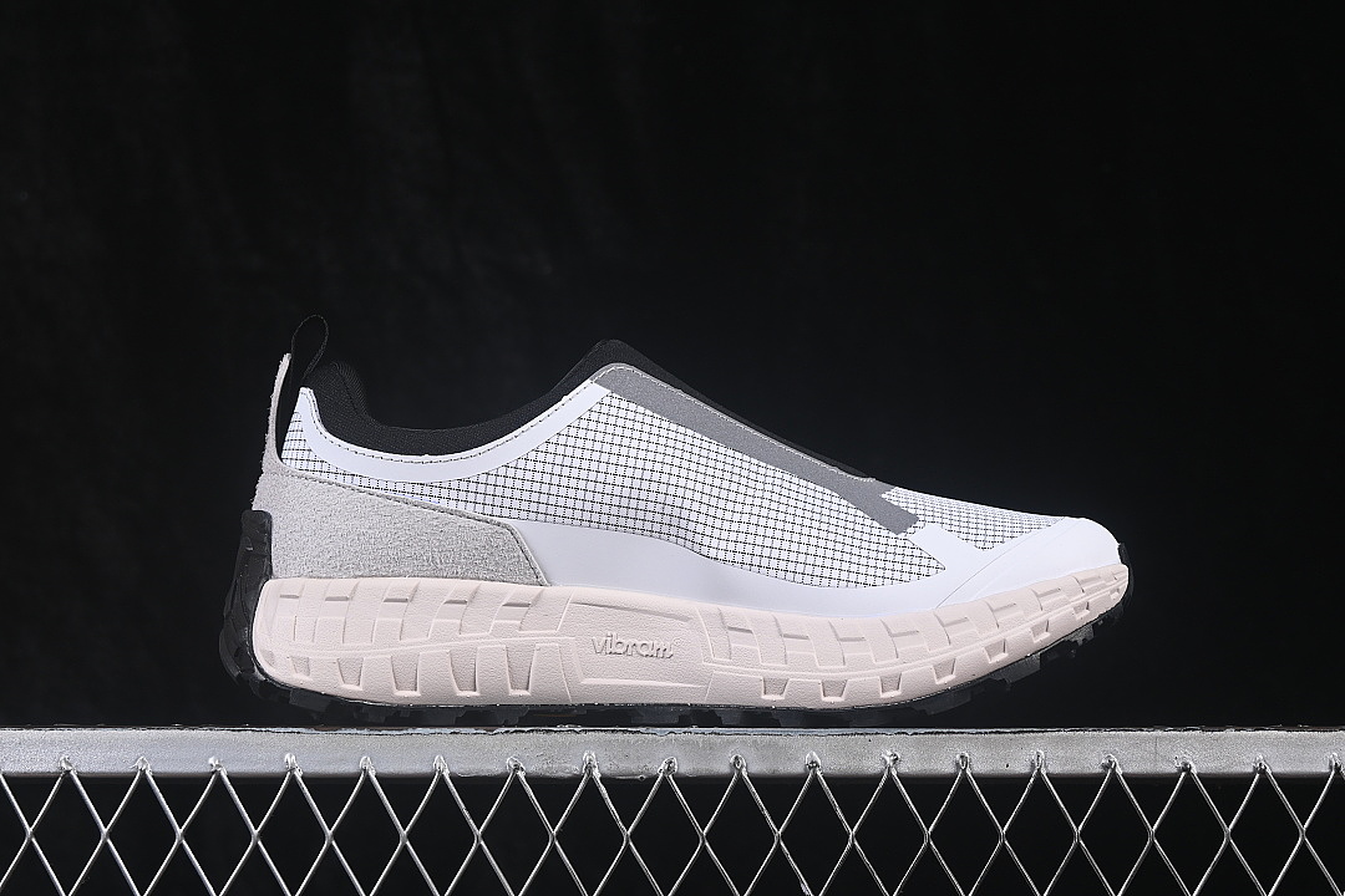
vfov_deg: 18.2
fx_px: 2802
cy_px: 448
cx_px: 672
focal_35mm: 75
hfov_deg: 27.0
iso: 160
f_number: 8
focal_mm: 50
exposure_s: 1/80
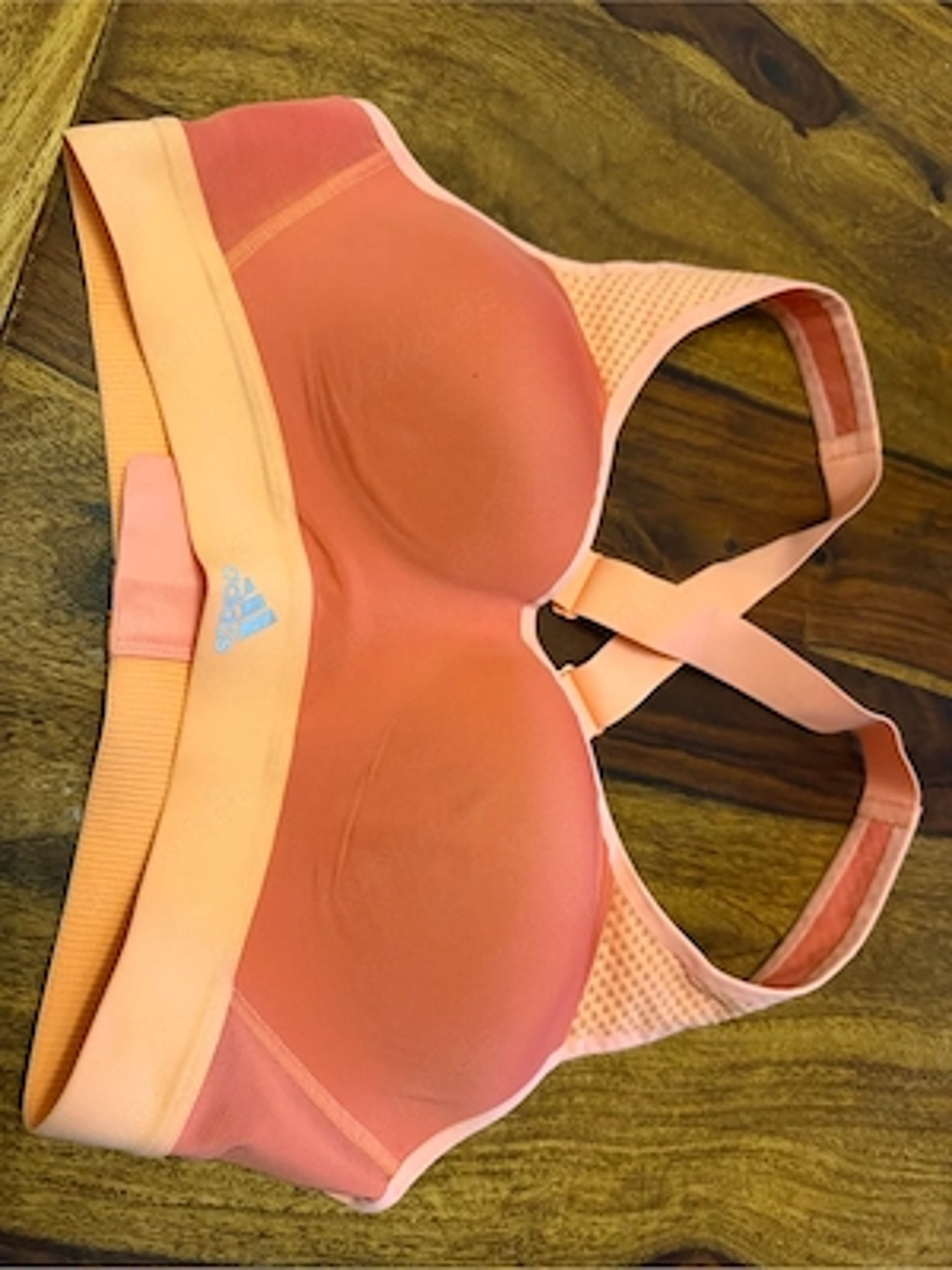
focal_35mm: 24
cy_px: 635
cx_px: 476
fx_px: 880
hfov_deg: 56.8
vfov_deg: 71.6
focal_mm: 6.76
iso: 800
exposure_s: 1/51
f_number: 1.78
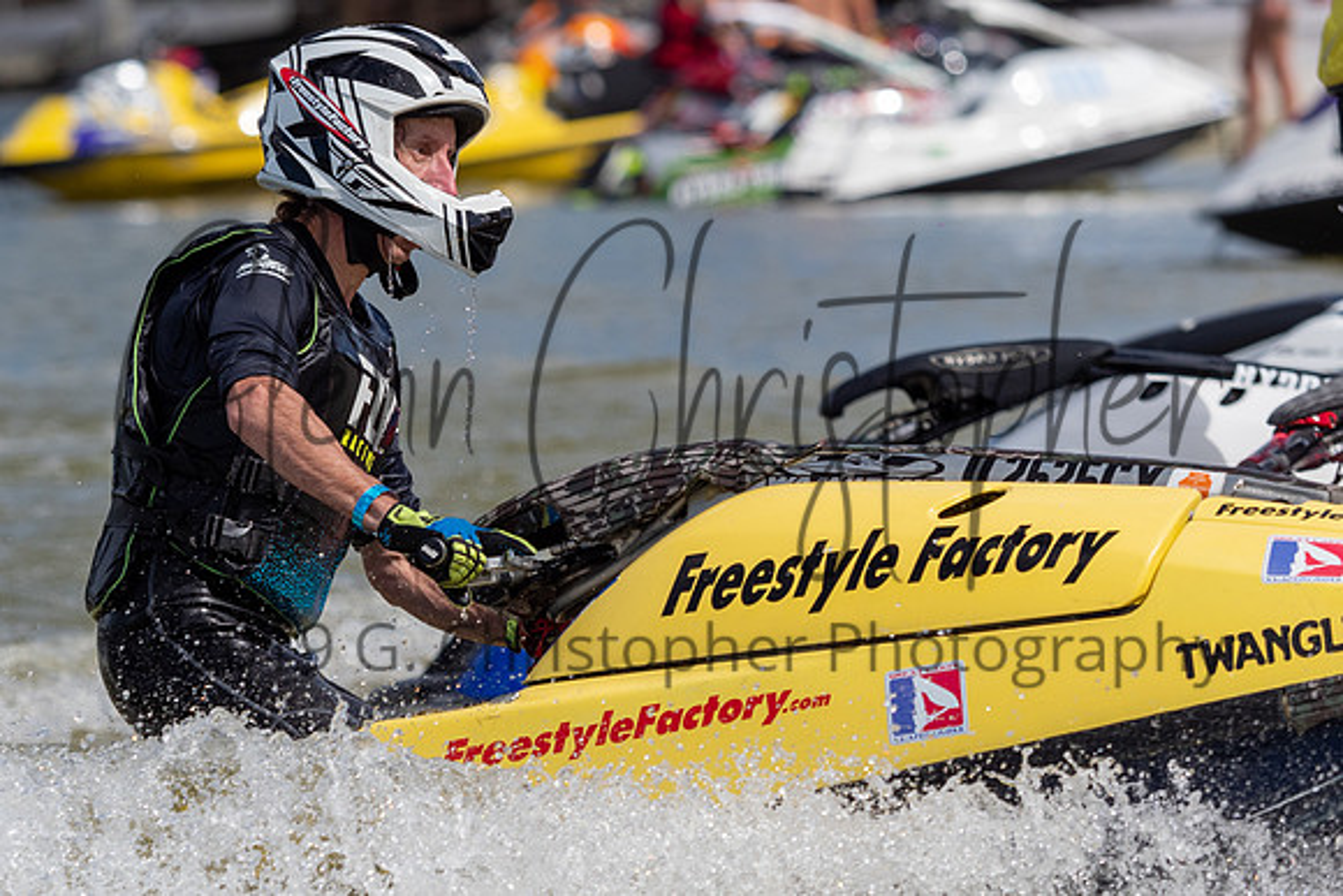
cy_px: 473
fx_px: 15282
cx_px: 462
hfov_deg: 5.0
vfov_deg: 3.4
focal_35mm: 410
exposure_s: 1/2500
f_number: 3.5
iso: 200
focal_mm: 150
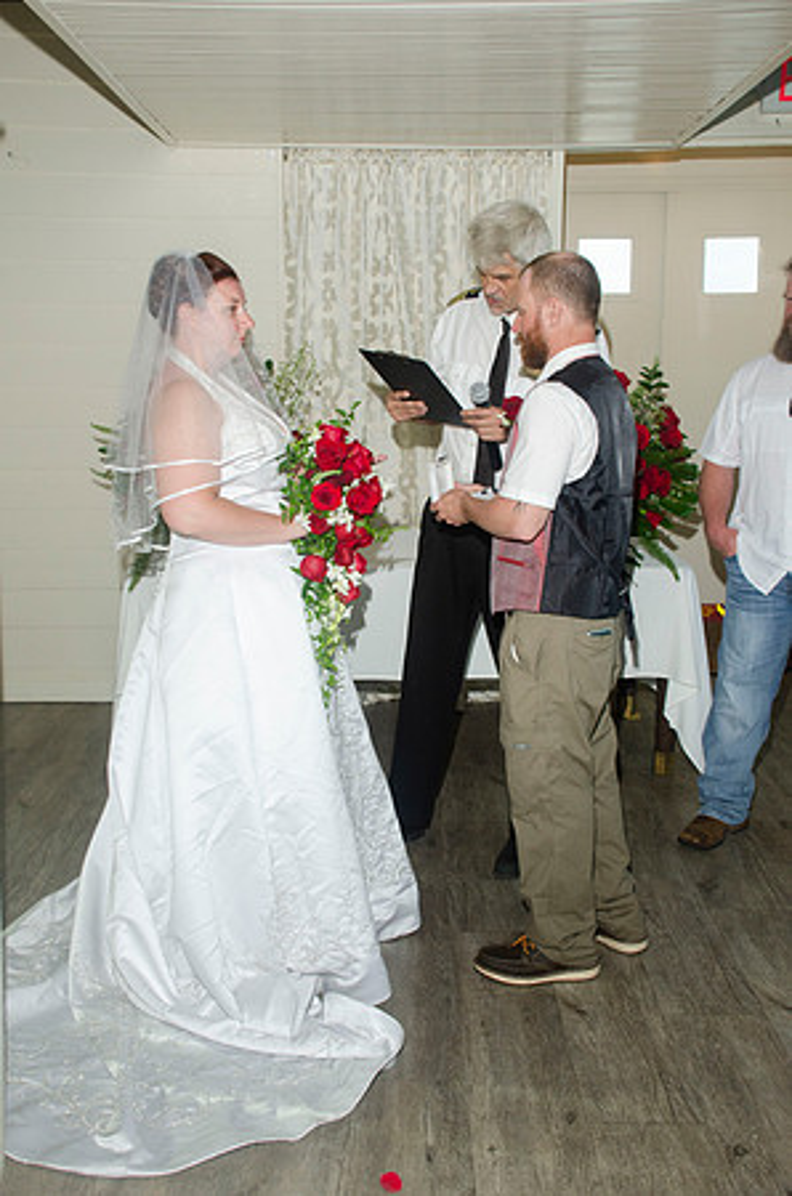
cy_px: 598
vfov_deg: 49.6
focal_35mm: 39
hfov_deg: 34.1
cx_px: 396
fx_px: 1293
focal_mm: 26
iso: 400
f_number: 5.6
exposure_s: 1/250
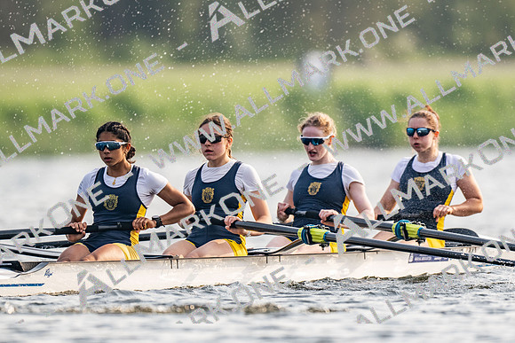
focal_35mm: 900
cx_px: 258
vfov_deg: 1.5
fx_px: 12884
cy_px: 172
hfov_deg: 2.3
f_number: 4
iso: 320
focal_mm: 600
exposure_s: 1/2500
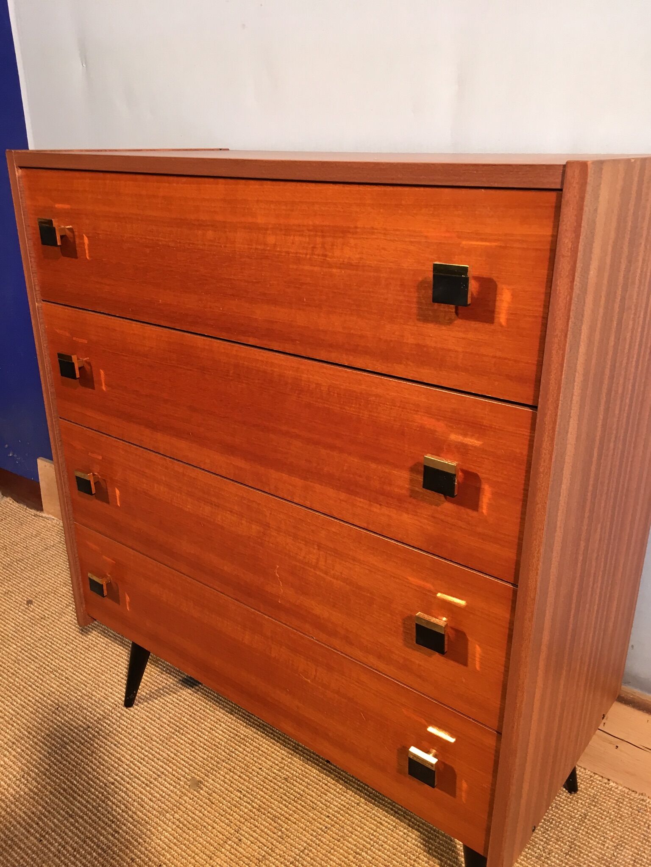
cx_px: 326
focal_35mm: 29
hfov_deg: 48.2
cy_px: 434
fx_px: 727
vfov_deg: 61.7
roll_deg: +0.3
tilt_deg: -23.4
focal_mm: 4.15
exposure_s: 1/33
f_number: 2.2
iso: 64
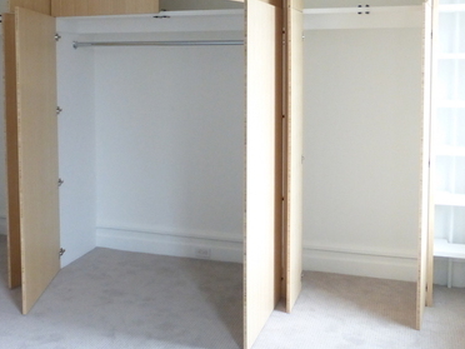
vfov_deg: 33.1
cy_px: 101
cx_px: 193
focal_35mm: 43
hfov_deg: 43.7
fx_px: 578
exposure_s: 1/60
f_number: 3.3
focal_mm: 4.3
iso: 400
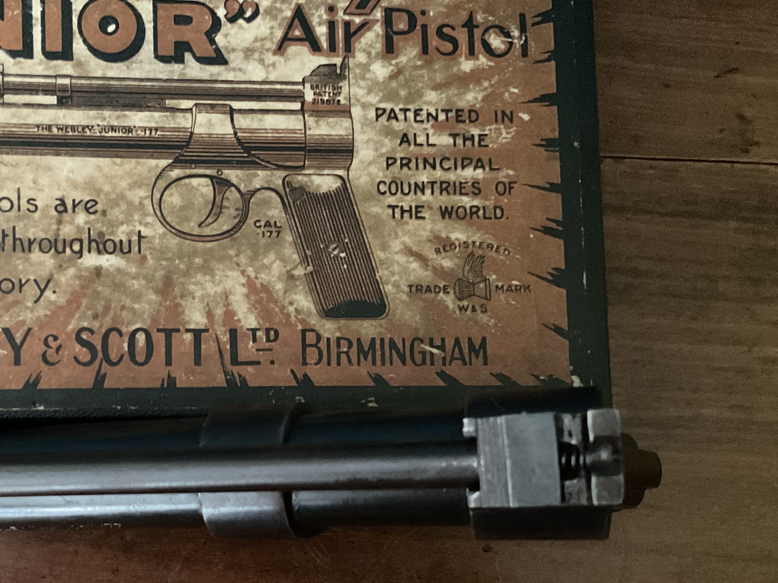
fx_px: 1034
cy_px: 407
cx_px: 183
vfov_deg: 31.2
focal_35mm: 46
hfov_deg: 40.0
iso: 500
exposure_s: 1/20
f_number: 1.8
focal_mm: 3
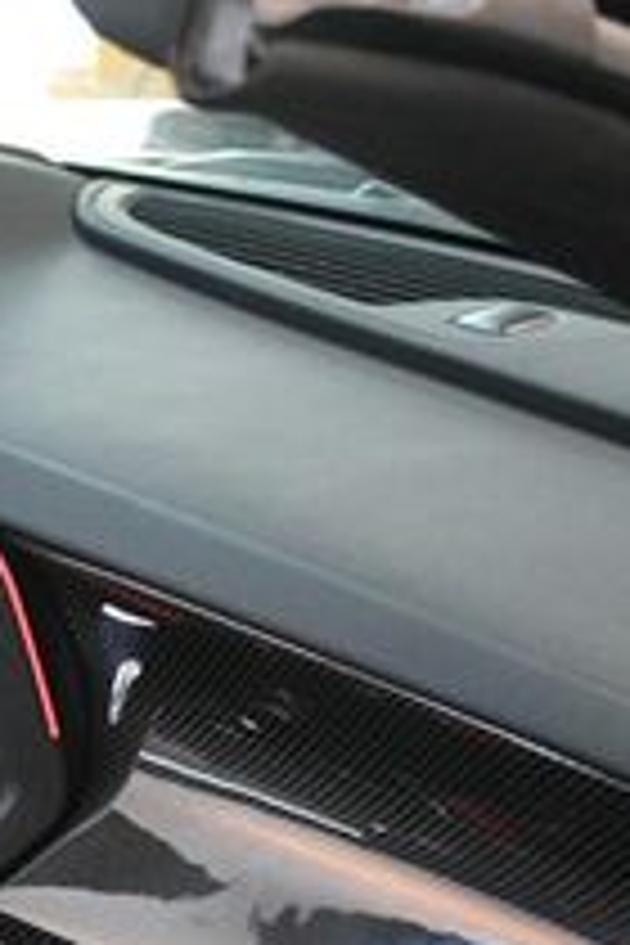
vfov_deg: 14.8
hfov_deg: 10.0
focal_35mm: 137
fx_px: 3596
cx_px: 104
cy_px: 842
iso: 3200
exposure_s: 1/100
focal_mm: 30
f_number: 4
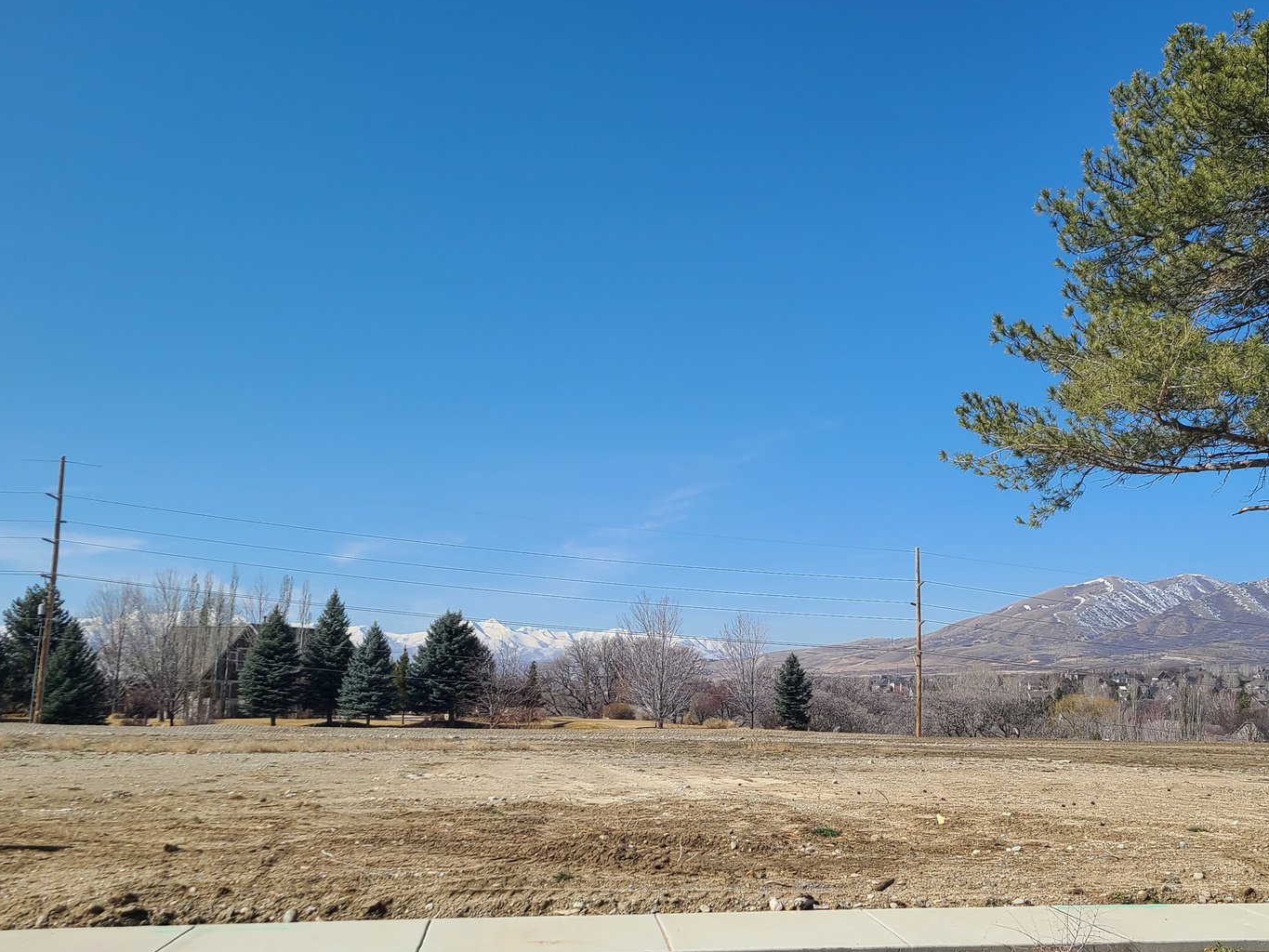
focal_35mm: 39
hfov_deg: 47.0
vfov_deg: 36.8
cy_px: 493
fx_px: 1430
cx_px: 862
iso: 40
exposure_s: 1/2812
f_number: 1.8
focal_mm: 5.4
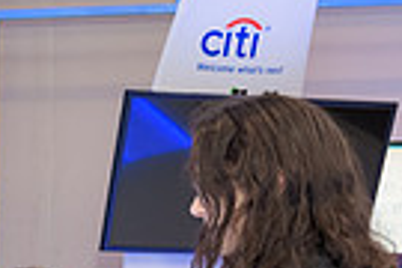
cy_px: 269
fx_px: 1251
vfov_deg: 12.1
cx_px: -176
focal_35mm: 112
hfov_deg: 16.8
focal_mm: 26
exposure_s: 1/125
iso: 1000
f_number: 3.2
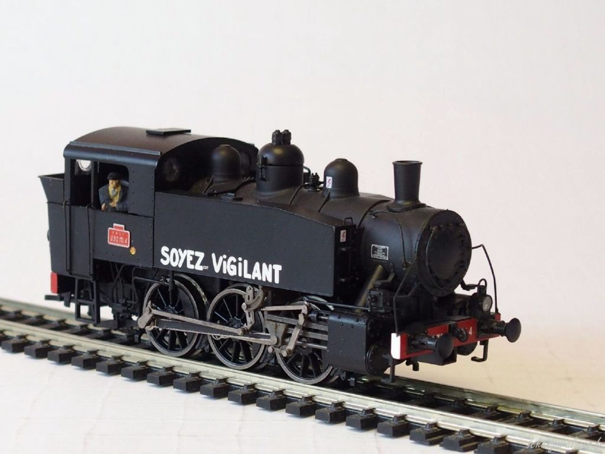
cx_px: 302
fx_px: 1084
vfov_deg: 23.7
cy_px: 227
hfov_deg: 31.2
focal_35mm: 62
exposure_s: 1/125
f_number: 3.2
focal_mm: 13.2
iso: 320
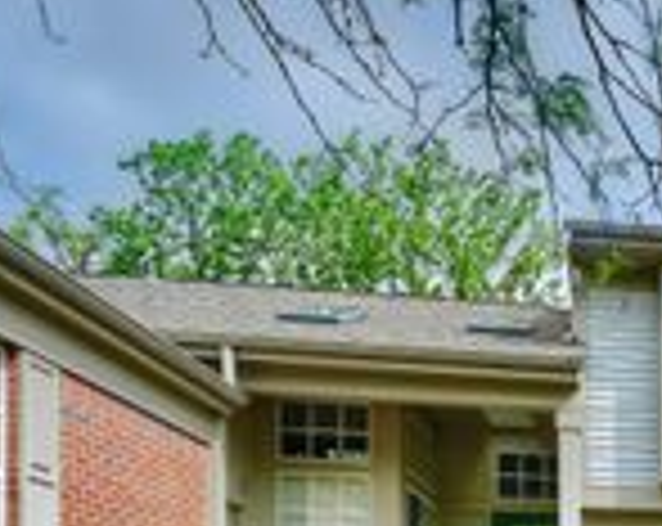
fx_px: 970
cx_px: 847
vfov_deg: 26.3
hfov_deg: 30.3
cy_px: 668
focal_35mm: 50
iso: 100
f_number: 10
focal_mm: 15.5
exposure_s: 1/40
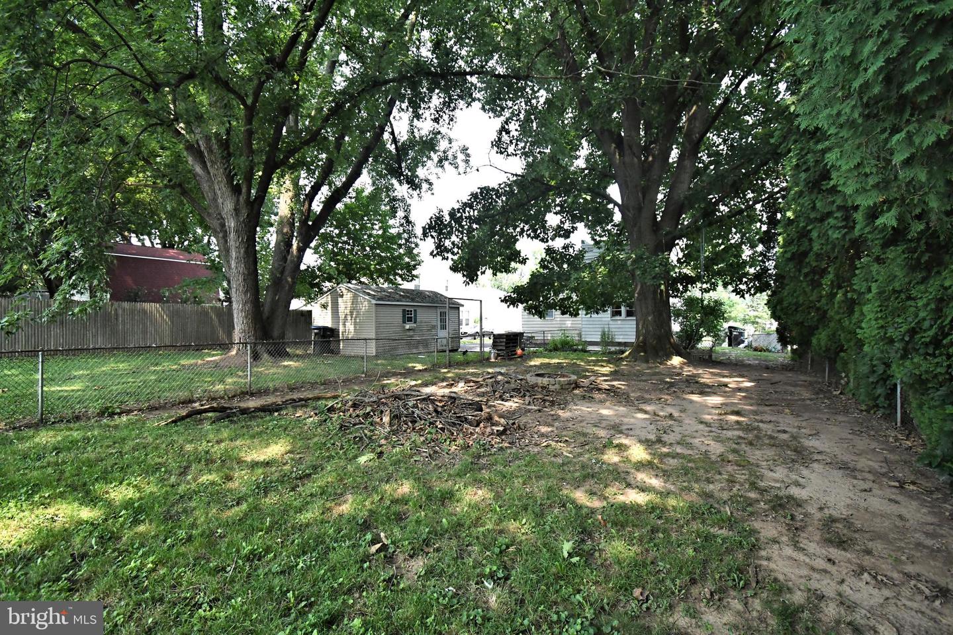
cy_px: 318
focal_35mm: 15
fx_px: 397
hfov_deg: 100.4
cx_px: 476
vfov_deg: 77.3
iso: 3200
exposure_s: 1/2500
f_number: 4.5
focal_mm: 10
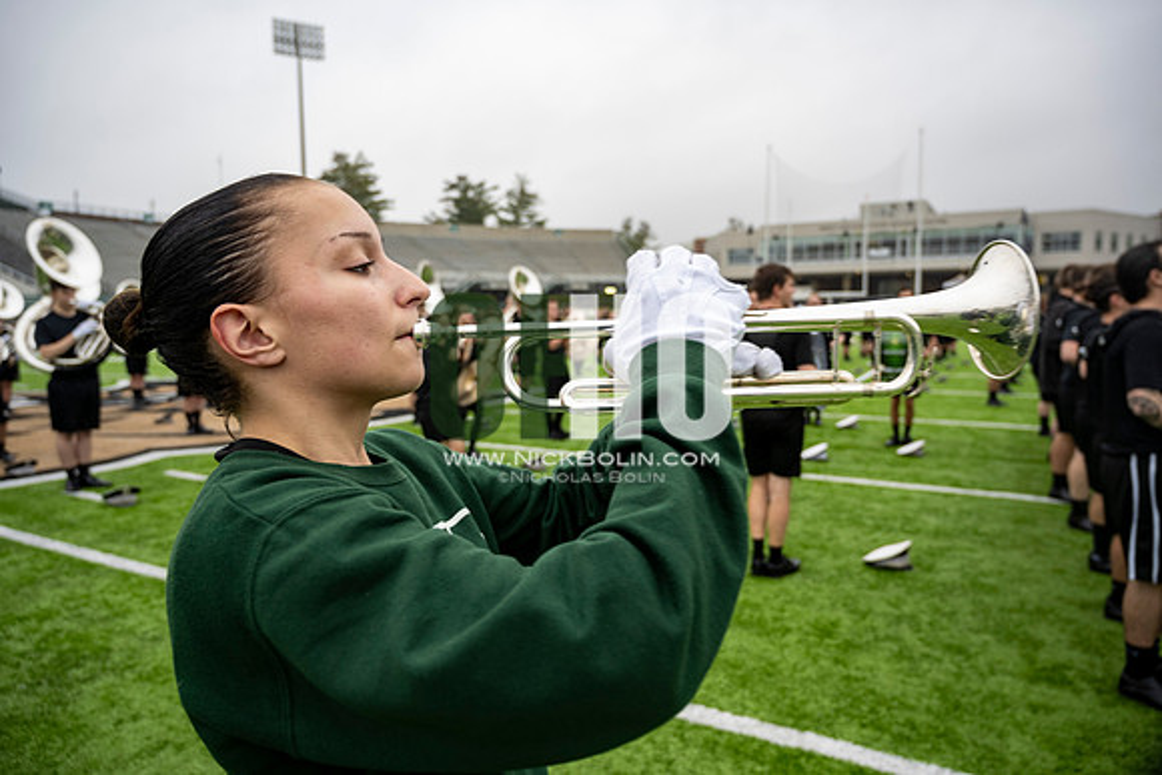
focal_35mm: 24
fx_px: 775
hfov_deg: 73.7
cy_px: 388
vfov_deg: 53.2
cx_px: 581
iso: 320
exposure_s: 1/200
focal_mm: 24
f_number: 4
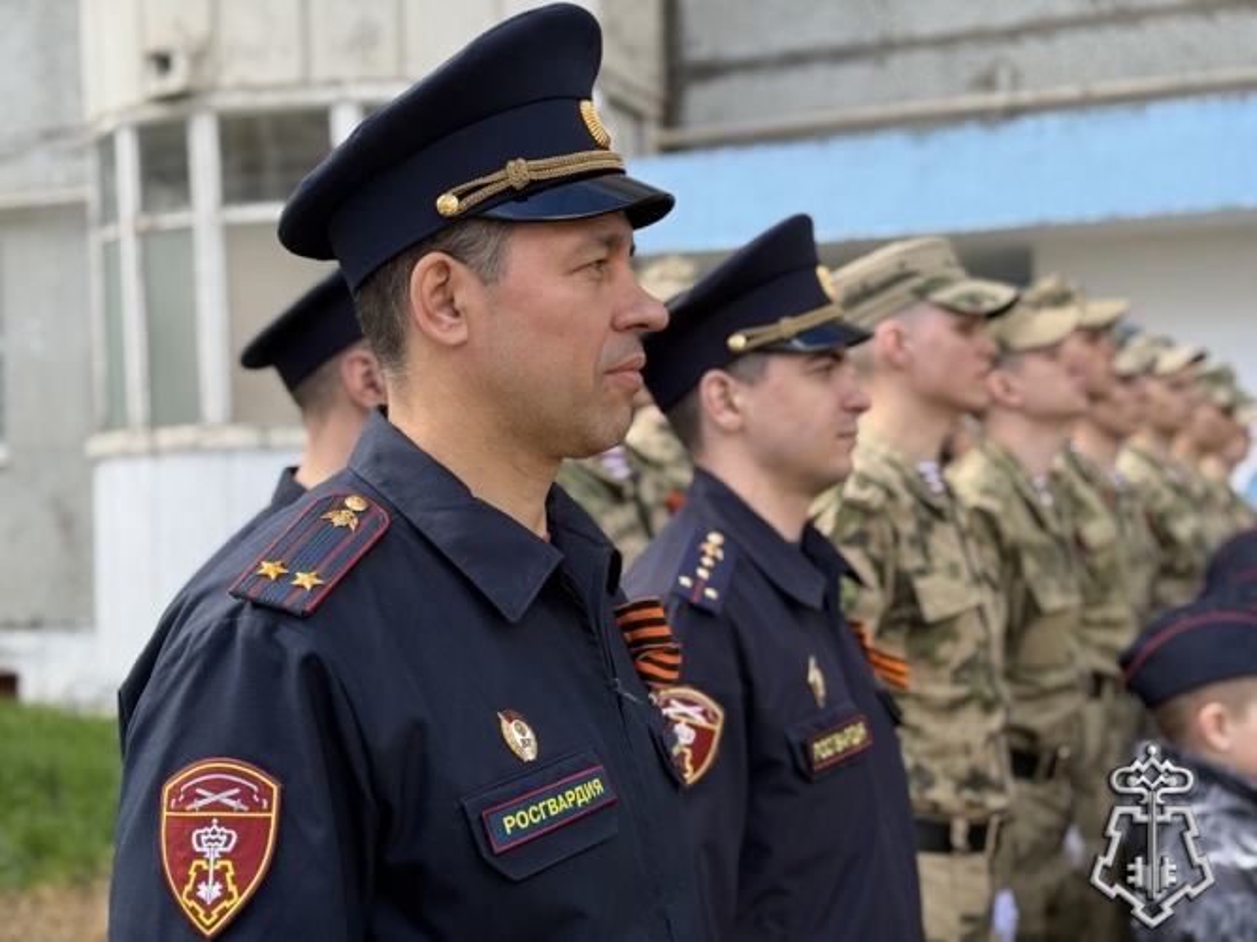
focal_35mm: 48
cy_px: 471
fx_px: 1743
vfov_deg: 30.3
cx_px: 628
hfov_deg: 39.7
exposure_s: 1/566
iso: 64
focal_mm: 6.76
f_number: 1.78
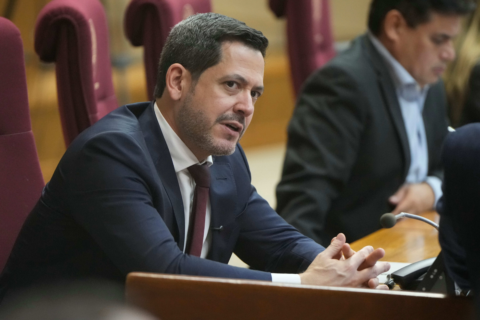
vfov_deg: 4.6
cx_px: 240
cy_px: 160
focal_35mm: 300
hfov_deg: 6.9
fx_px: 4000
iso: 4000
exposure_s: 1/250
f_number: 2.8
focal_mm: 200
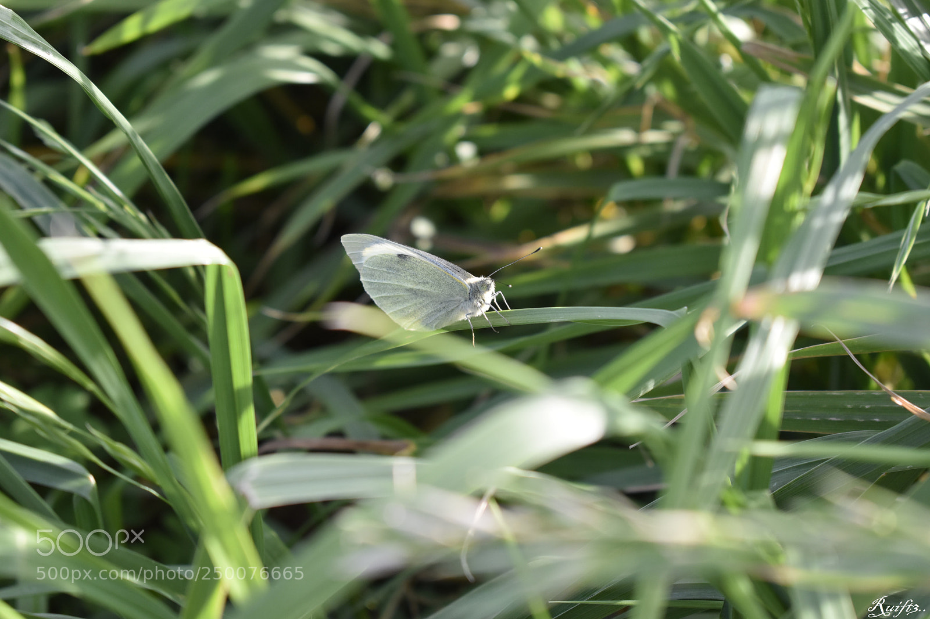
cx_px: 465
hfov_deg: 24.6
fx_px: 2131
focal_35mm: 82
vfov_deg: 16.5
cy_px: 310
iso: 800
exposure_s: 1/640
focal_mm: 55
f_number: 5.6
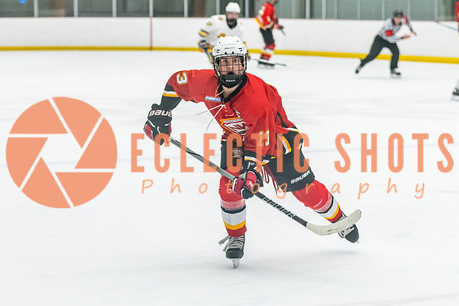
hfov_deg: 14.6
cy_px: 210
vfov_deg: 9.8
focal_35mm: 140
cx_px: 284
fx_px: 1788
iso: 3200
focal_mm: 70
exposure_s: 1/800
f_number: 2.8
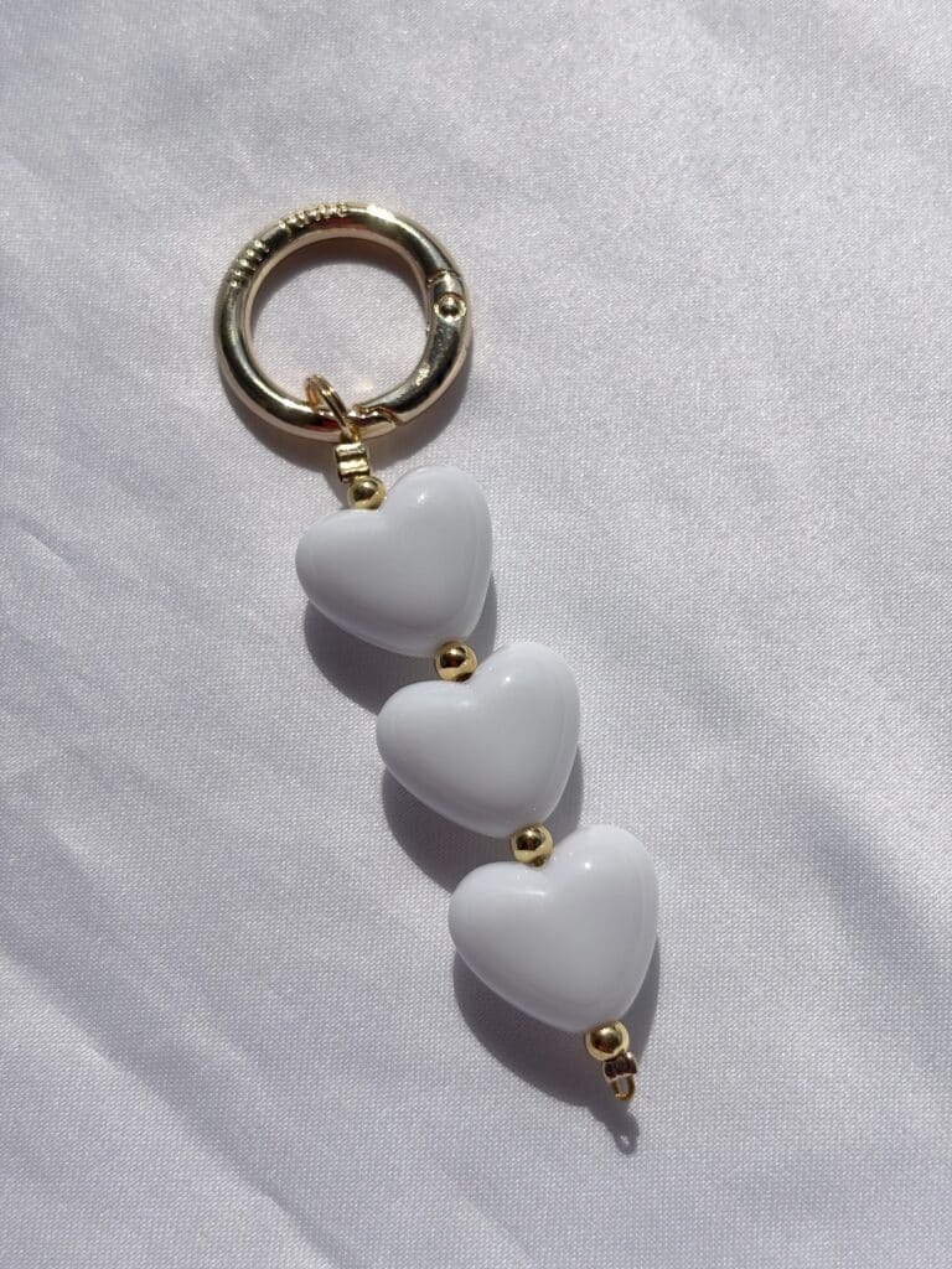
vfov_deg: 36.8
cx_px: 476
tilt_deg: -63.4
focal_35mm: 52
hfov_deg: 28.0
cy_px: 634
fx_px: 1907
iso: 25
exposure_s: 1/14493
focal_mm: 5.96
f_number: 1.6
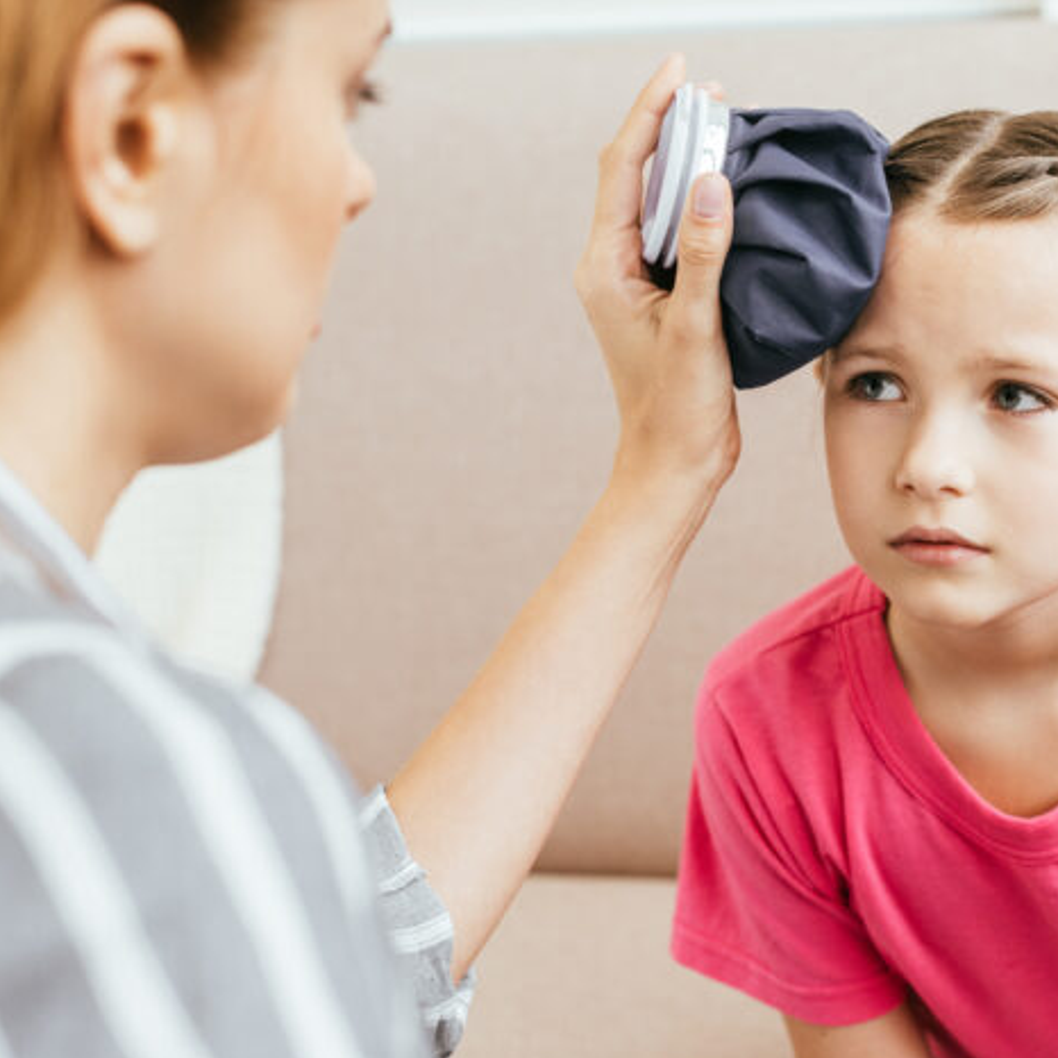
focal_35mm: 70
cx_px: 758
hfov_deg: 24.5
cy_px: 489
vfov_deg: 24.6
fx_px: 2421
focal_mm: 50
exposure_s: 1/160
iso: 800
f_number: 3.5
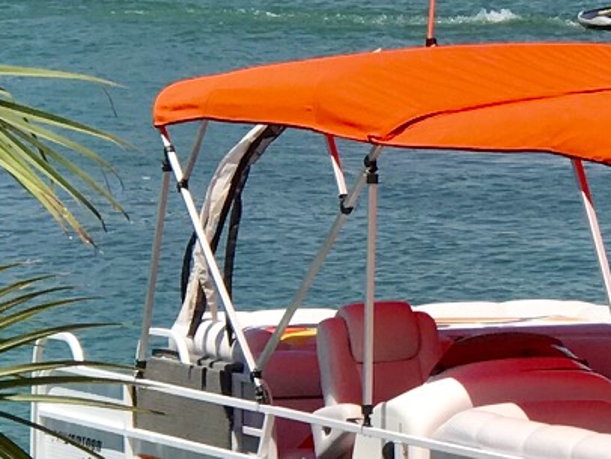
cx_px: 637
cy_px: 199
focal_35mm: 283
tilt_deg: -6.9
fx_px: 4998
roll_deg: -0.7
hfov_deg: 7.0
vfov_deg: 5.3
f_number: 2.8
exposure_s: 1/1368
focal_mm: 6.6
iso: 20
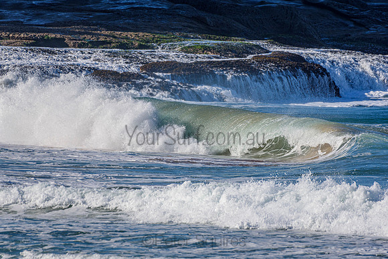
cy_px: 130
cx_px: 194
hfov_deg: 2.7
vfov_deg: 1.8
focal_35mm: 750
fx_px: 8085
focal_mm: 500
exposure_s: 1/2000
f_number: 5.6
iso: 250
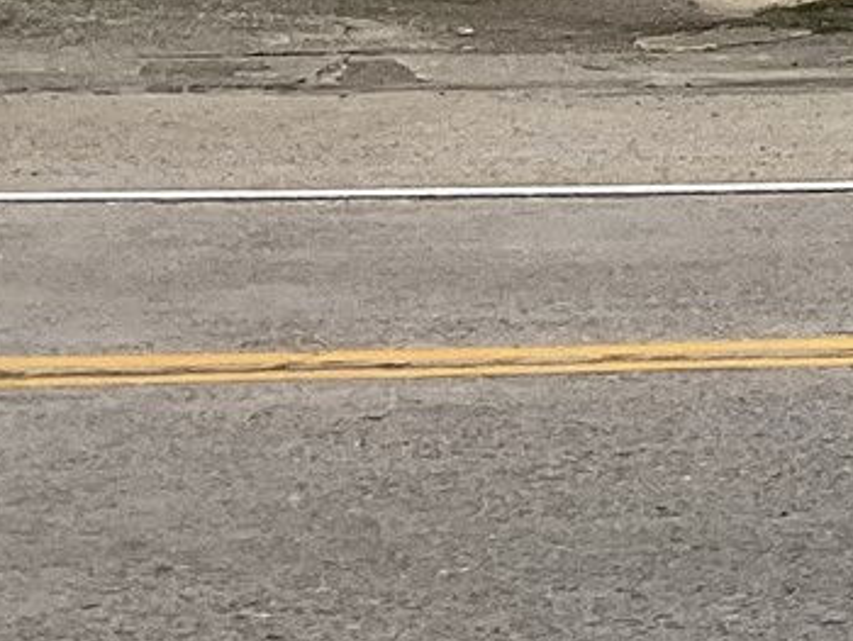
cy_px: -519
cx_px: 2130
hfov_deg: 10.0
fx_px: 4192
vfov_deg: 8.4
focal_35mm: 170
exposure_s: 1/1567
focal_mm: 3.3
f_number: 2.4
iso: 25
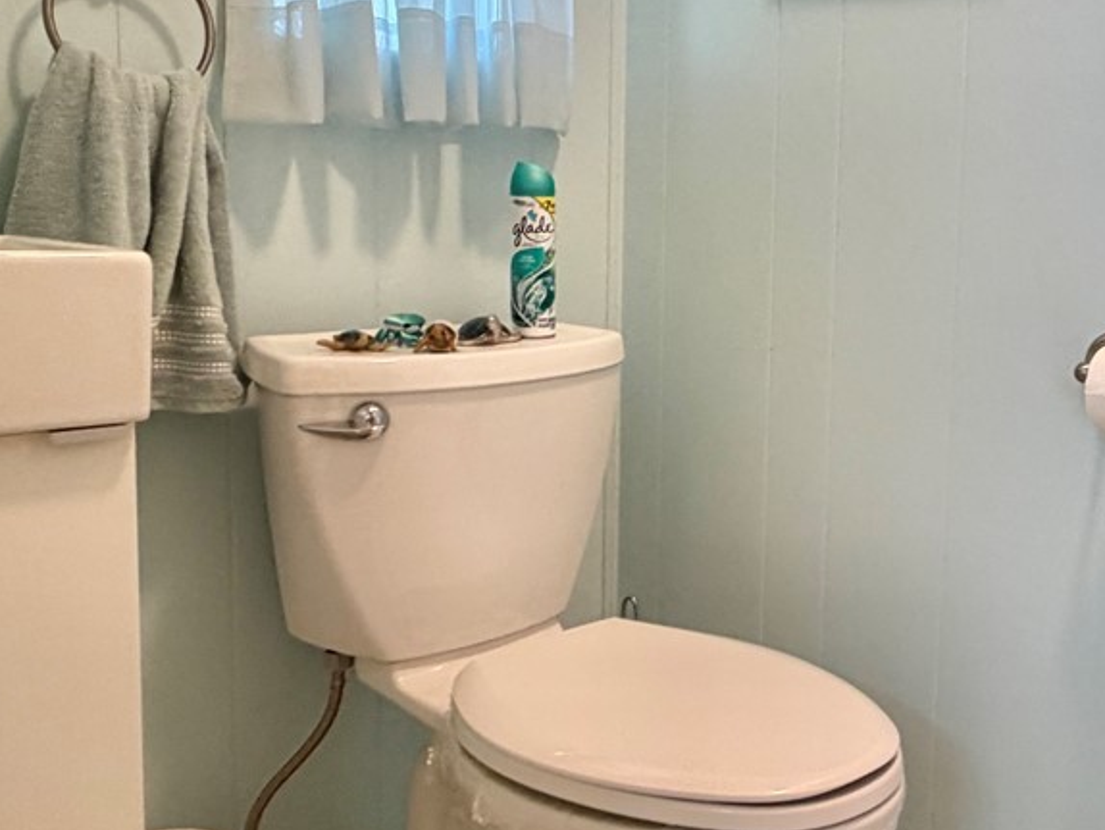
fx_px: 1245
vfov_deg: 36.7
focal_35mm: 39
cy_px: 335
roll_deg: -2.0
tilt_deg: -6.0
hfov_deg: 46.1
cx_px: 832
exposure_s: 1/60
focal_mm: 2.22
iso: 250
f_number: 2.2
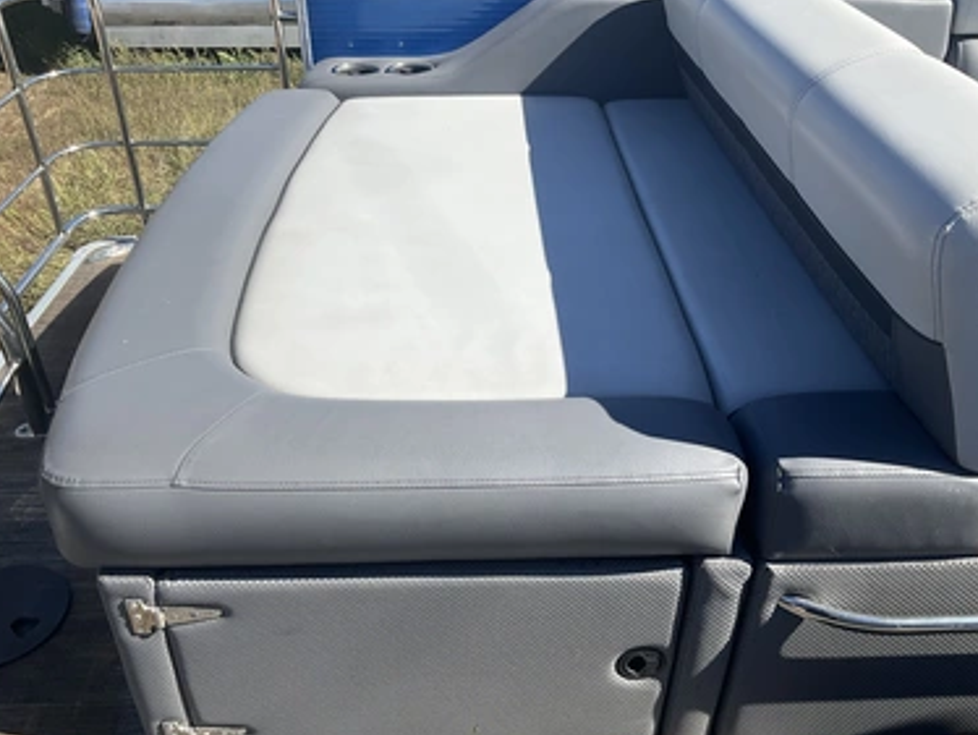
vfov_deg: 45.5
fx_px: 876
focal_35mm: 31
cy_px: 387
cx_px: 505
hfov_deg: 58.3
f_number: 1.8
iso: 25
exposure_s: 1/1577
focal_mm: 3
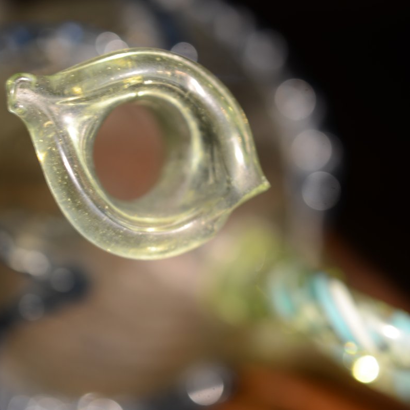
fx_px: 1045
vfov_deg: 22.2
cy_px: 195
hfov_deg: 22.2
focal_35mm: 78
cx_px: 203
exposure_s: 1/1.3
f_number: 3.2
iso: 100
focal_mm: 40
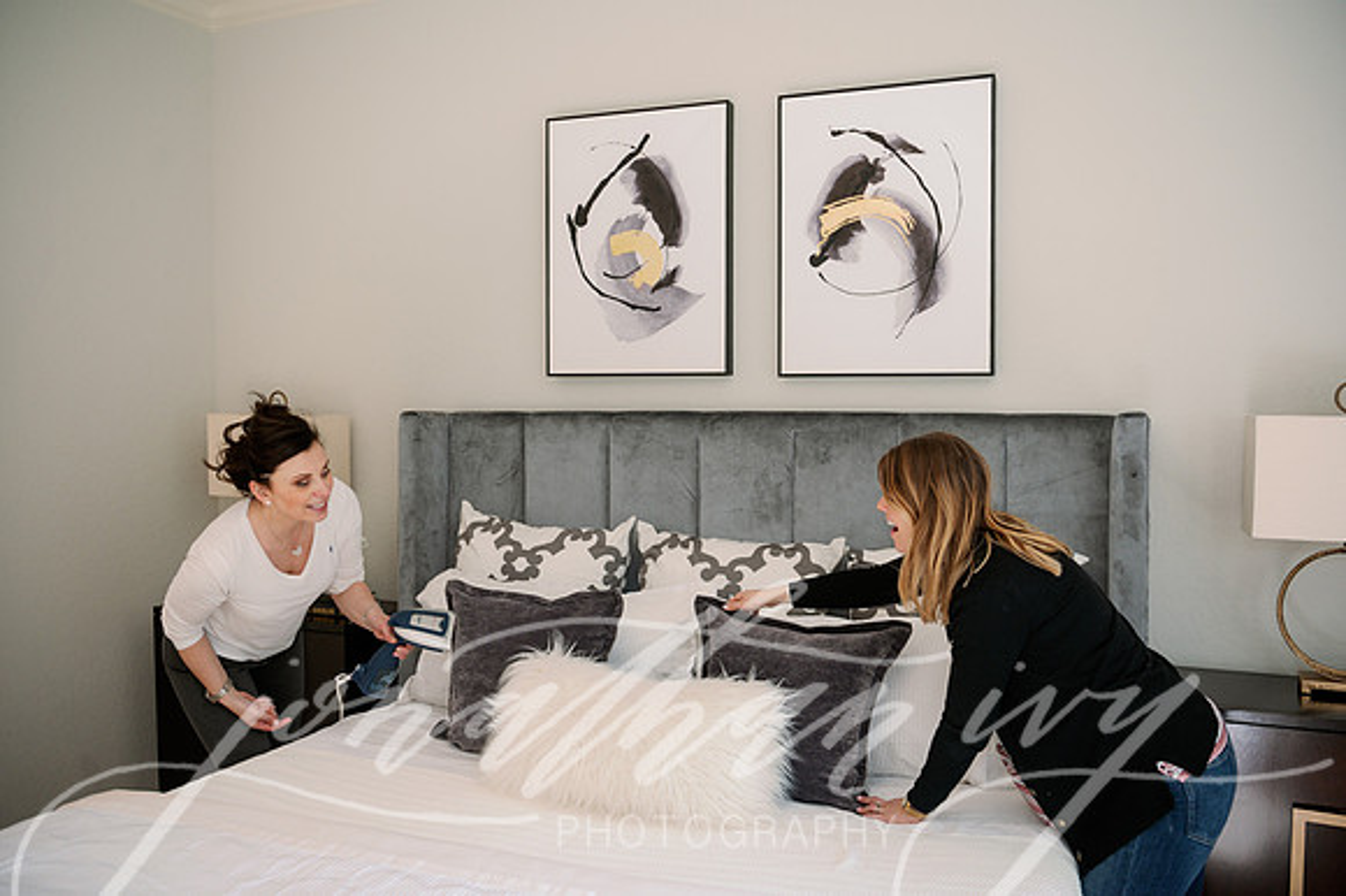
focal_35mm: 32
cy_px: 448
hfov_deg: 58.7
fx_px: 1196
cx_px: 673
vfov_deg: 41.1
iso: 320
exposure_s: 1/200
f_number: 3.2
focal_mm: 32
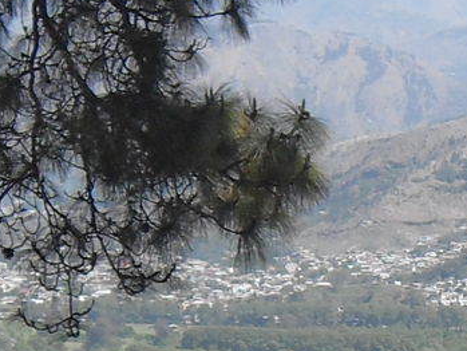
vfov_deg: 7.8
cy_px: 462
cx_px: 616
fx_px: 2524
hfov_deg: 10.3
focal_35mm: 187
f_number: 7
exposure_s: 1/180
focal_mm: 6.3
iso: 80
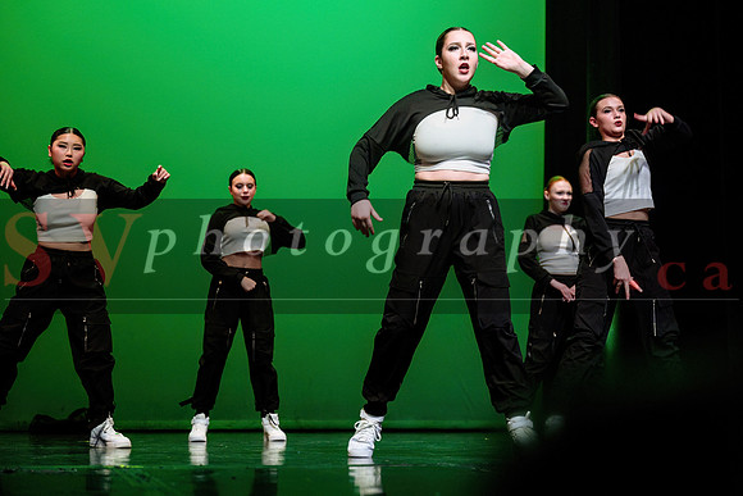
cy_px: 208
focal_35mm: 72
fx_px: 1486
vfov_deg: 18.9
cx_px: 431
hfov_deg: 28.0
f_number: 2.8
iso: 2000
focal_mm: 62
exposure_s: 1/270
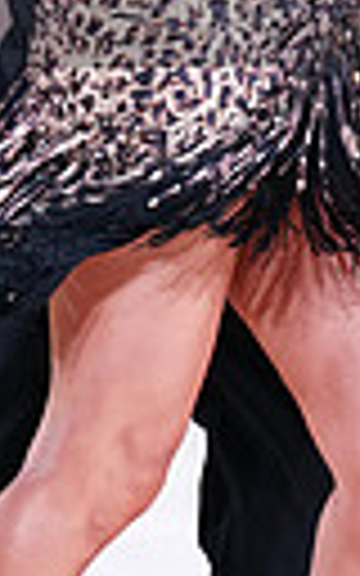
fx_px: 13029
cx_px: 200
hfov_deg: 1.6
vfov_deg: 2.5
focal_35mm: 830
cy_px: -81
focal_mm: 180
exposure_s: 1/400
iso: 2000
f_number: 2.8
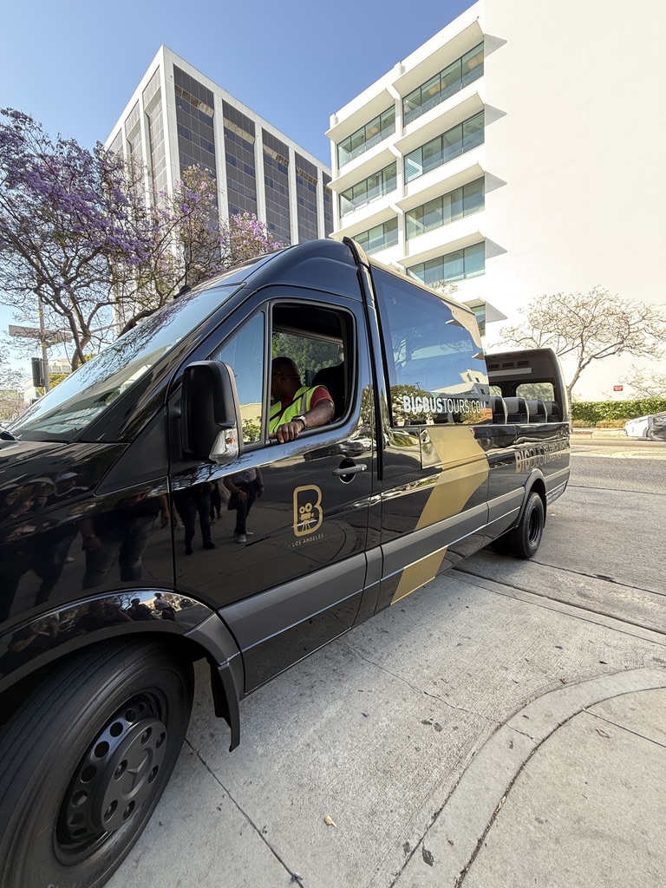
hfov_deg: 85.7
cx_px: 333
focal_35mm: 14
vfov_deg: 102.1
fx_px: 359
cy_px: 444
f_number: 2.2
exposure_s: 1/124
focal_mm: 2.22
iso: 64
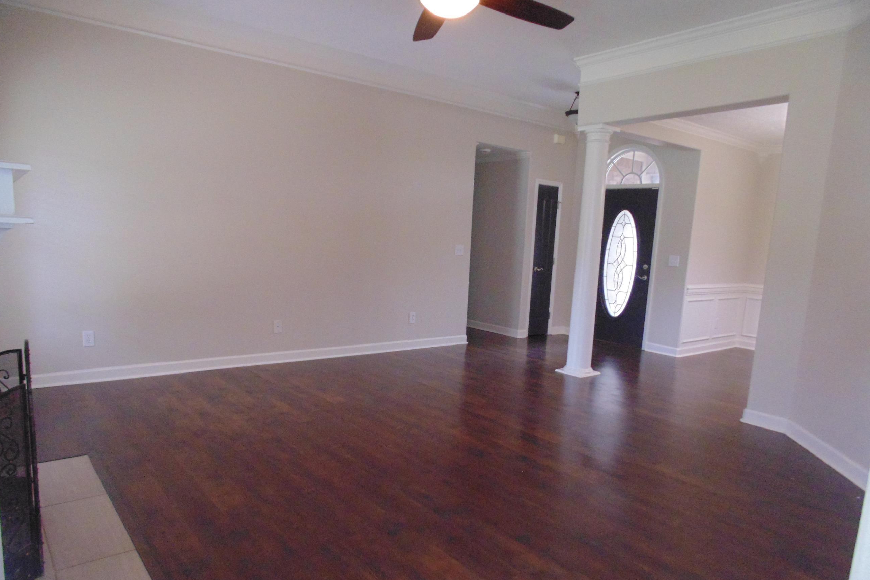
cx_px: 435
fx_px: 556
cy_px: 327
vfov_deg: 54.9
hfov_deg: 76.1
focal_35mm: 23
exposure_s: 1/15
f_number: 3.1
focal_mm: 4
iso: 400
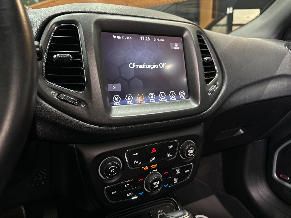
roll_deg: +0.4
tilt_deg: -12.4
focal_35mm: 24
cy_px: 109
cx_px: 146
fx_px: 202
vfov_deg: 56.8
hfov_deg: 71.6
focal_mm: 6.86
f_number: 1.78
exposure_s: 1/41
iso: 320
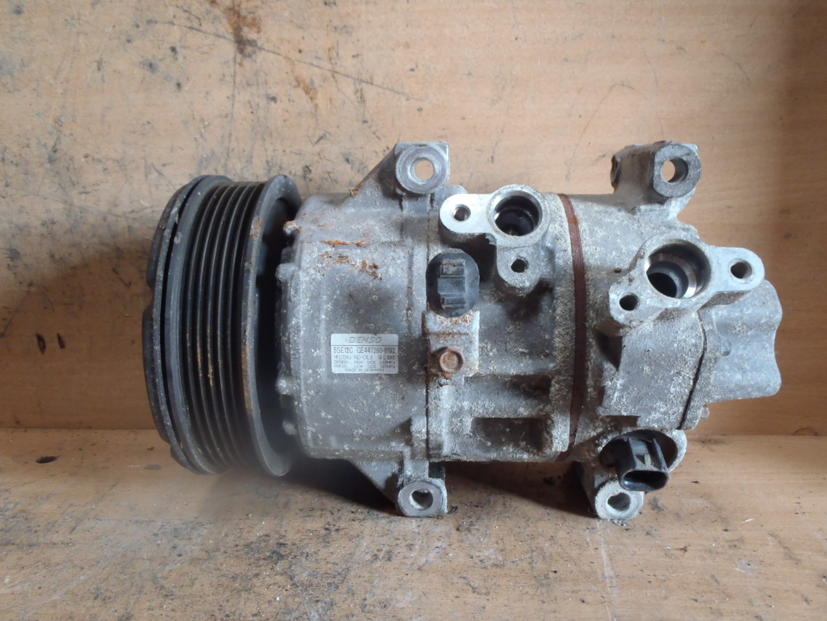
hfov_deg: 63.4
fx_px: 669
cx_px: 414
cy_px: 310
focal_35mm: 28
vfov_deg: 49.7
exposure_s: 1/20
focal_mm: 5
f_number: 3.9
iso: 200
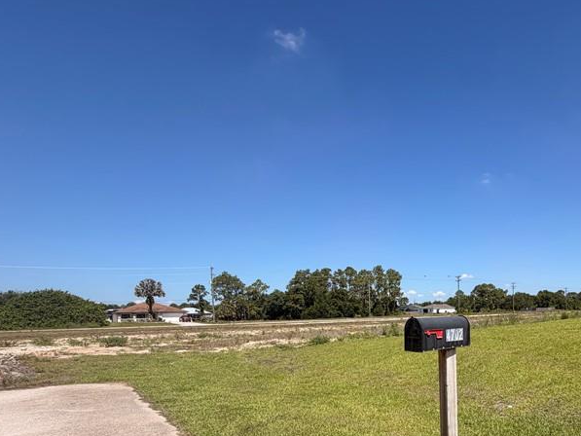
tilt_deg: -4.7
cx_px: 424
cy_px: 339
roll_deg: +1.8
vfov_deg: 53.6
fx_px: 403
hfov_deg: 67.7
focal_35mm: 24
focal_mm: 2.22
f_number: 2.2
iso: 20
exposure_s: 1/1017
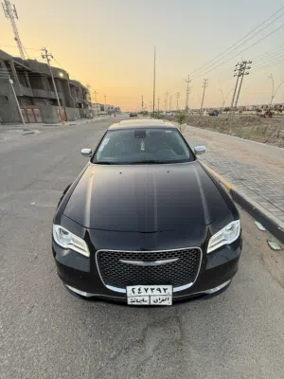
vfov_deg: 102.1
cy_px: 190
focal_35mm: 14
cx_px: 142
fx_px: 153
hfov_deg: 85.7
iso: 100
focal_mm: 2.22
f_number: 2.2
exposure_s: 1/99
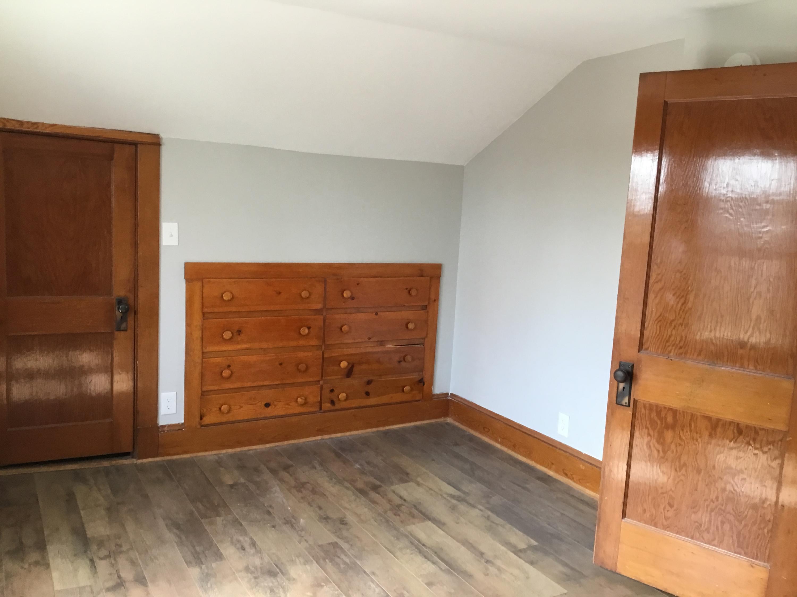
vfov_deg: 45.4
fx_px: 714
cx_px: 398
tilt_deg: -8.4
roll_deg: -1.9
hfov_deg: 58.4
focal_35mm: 31
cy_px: 298
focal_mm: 3.3
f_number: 2.4
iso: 40
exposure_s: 1/30
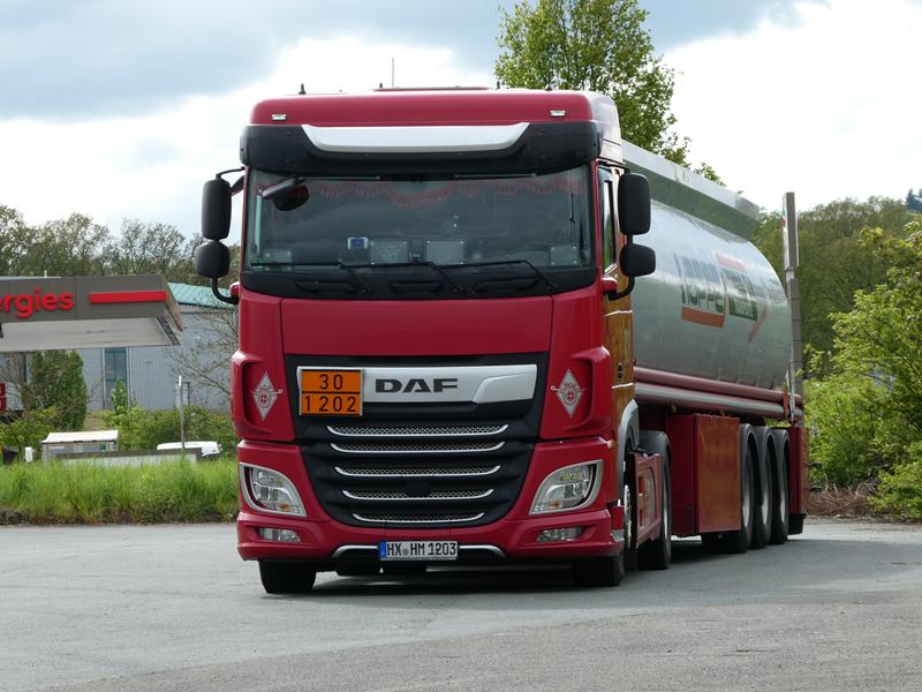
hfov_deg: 11.5
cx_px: 461
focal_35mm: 172
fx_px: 4581
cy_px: 346
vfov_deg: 8.6
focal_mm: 30.9
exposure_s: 1/200
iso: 80
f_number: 5.6
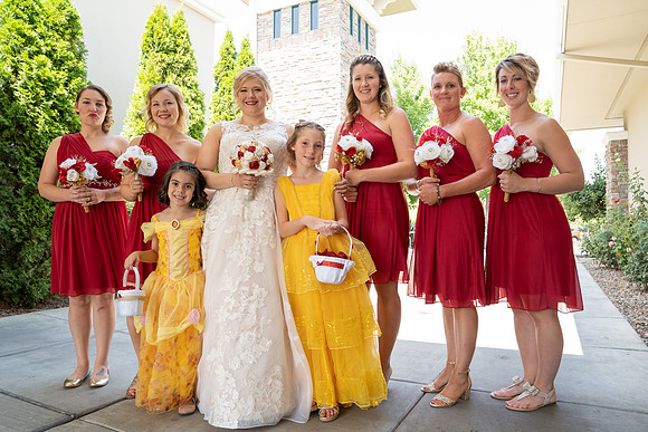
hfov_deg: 71.5
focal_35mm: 25
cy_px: 216
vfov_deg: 51.3
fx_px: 450
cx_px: 324
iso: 640
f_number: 5
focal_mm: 25
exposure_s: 1/200
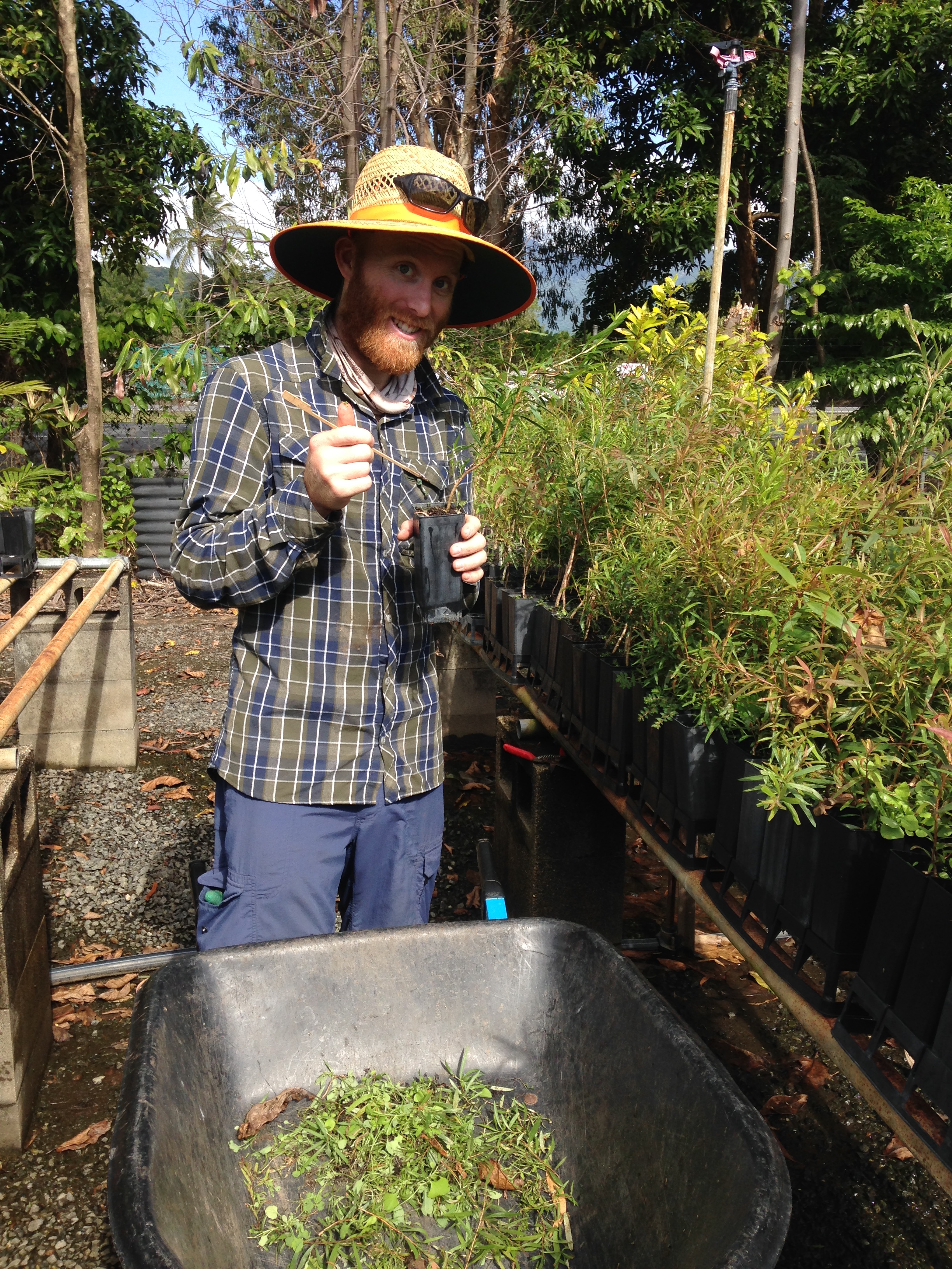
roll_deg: -1.4
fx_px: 1210
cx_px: 476
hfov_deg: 42.9
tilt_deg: -13.9
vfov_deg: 55.4
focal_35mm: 33
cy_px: 634
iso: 50
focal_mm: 4.12
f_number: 2.4
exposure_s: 1/775
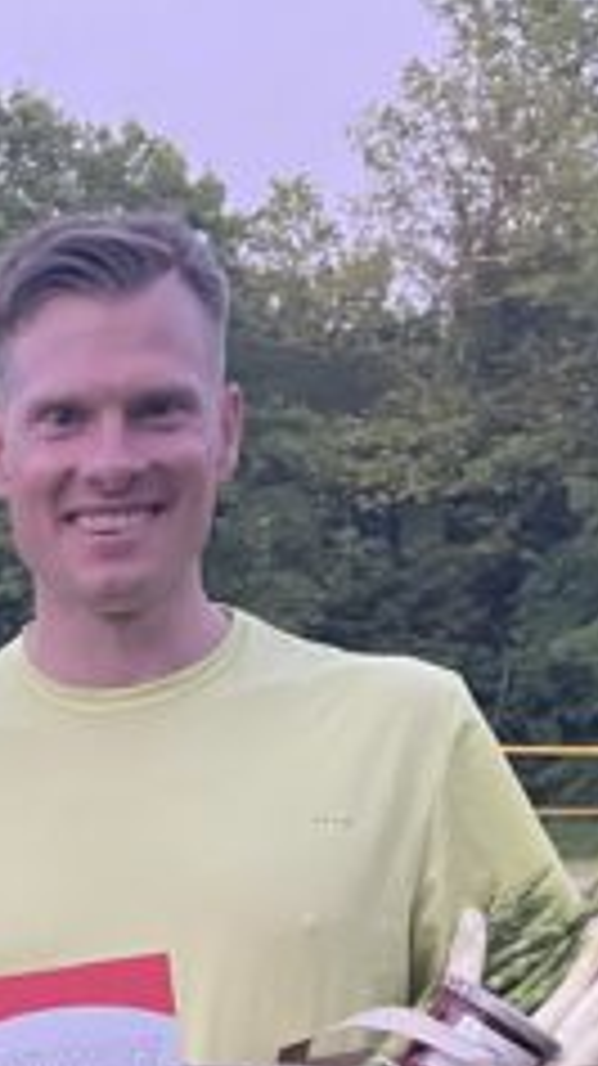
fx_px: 2767
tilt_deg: -9.6
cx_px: -429
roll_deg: -1.2
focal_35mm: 98
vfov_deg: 20.3
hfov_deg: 11.5
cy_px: 1318
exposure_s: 1/33
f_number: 1.6
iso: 400
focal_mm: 4.2
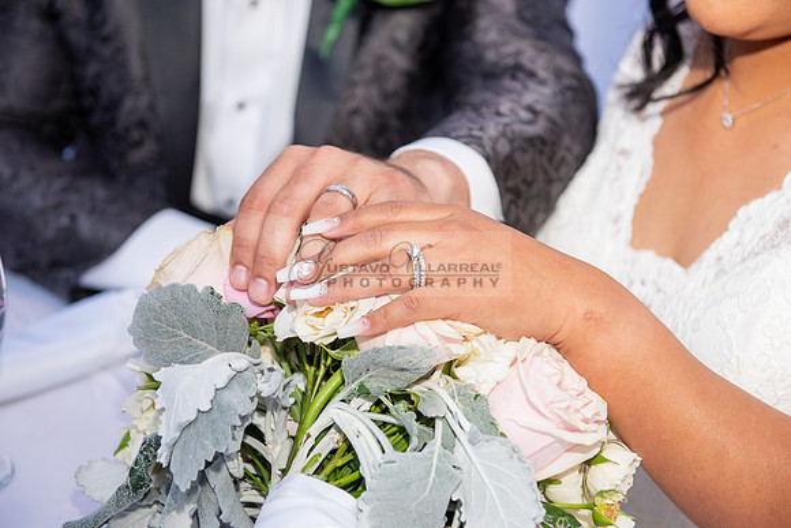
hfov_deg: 28.8
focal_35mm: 70
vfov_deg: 19.5
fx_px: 1538
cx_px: 396
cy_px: 264
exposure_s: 1/160
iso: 800
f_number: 4
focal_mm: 70
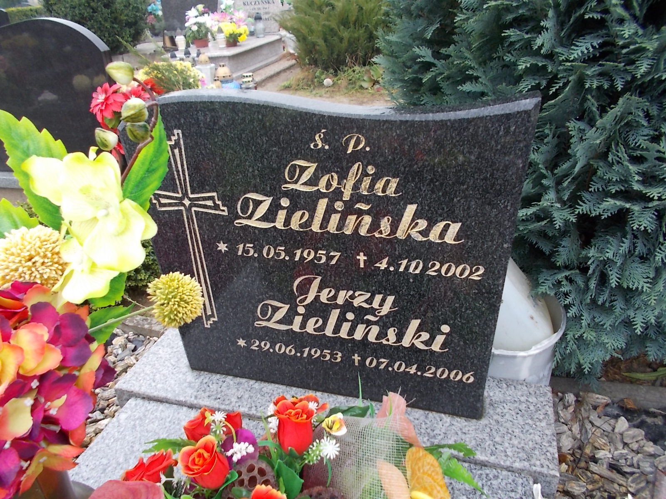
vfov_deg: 53.1
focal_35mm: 26
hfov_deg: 67.3
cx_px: 333
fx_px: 500
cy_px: 250
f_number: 3.2
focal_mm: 4.6
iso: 125
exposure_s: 1/25
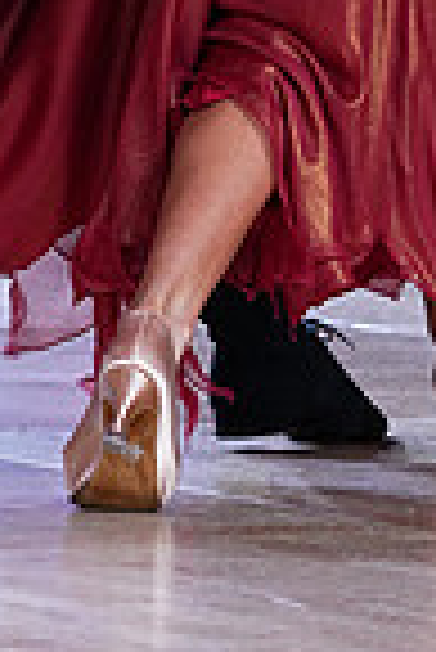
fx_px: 12776
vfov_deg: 2.9
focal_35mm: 705
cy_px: -472
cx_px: 128
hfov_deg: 2.0
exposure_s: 1/500
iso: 1600
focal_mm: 176
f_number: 4
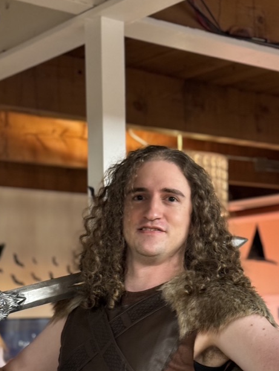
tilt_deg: -0.4
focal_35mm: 80
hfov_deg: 18.4
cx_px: 149
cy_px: 301
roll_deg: +0.4
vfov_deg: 24.0
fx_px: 859
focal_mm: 6.86
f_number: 1.78
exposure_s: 1/30
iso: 500
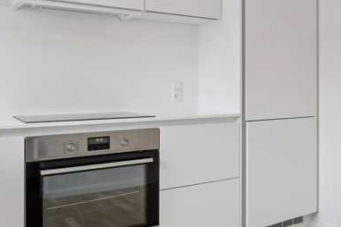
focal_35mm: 46
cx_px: 327
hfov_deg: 39.0
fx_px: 431
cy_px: 80
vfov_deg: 29.3
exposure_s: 1/25
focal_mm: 14.5
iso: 200
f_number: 8
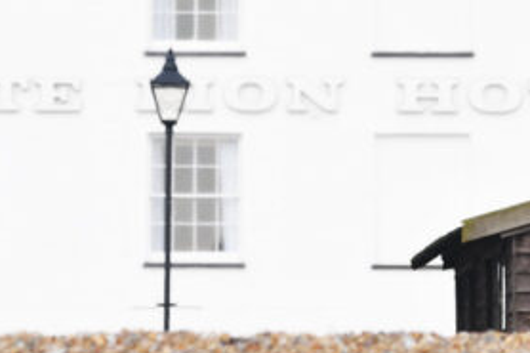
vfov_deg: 2.5
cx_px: 210
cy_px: 12
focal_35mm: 552
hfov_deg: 3.7
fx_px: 8122
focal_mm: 200
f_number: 8
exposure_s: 1/400
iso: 250
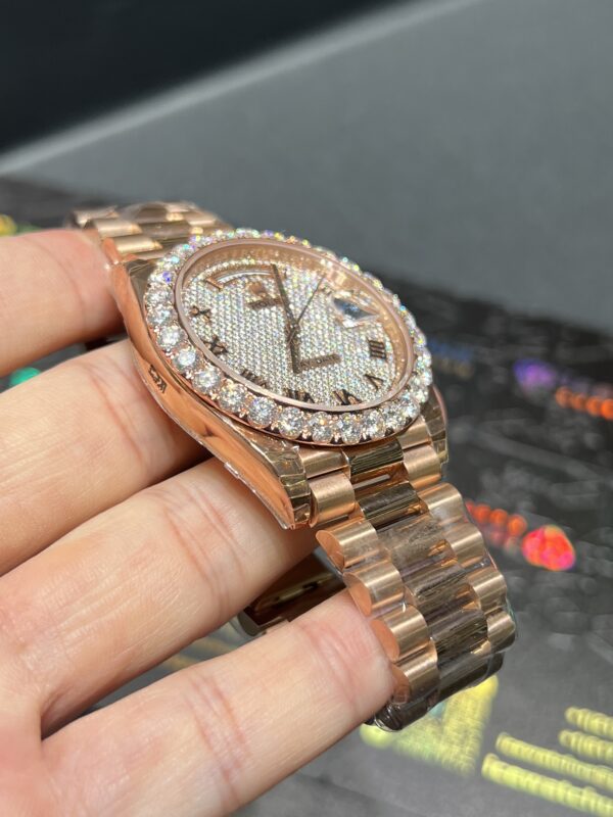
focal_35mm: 26
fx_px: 614
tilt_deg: -48.8
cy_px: 408
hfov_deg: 53.1
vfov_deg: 67.3
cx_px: 306
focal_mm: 5.7
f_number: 1.5
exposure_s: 1/100
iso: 40
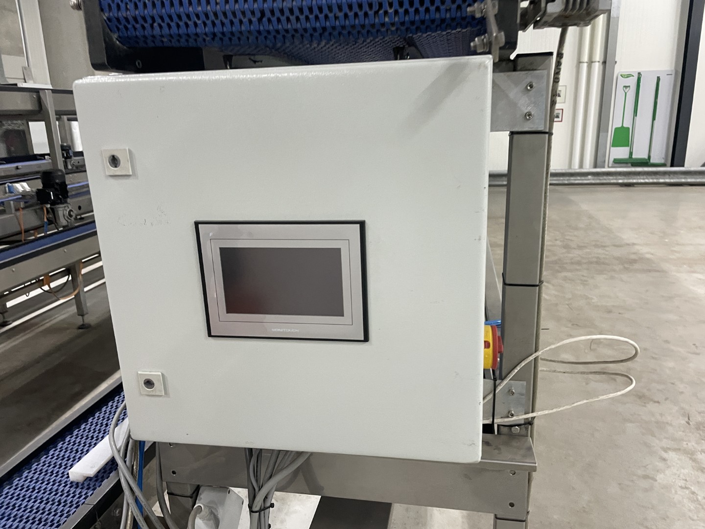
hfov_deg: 67.3
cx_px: 352
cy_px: 264
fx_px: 530
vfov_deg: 53.1
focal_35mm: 26
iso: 200
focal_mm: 4.2
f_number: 1.6
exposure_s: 1/60
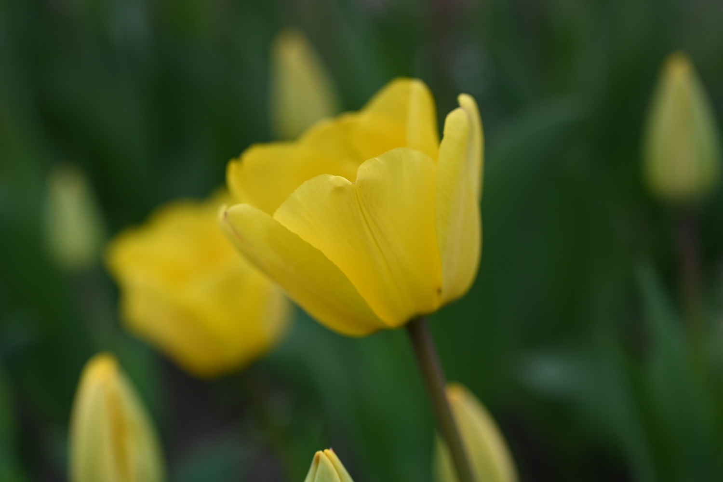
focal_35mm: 50
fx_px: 1004
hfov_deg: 39.6
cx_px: 362
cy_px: 241
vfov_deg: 27.0
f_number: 4.5
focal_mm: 50
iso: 640
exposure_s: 1/6400
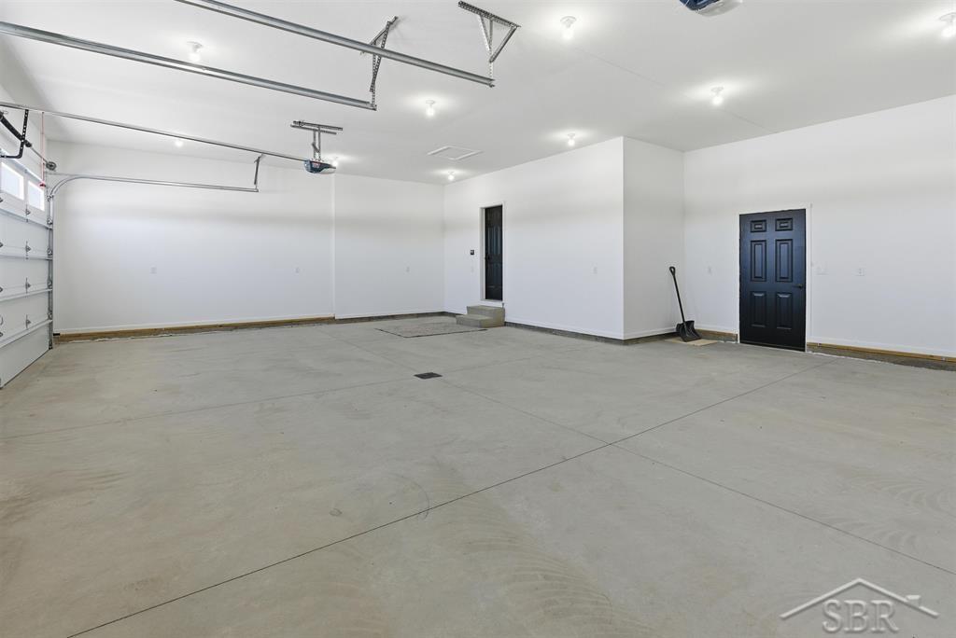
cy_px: 319
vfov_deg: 73.8
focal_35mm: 16
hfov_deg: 96.7
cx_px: 478
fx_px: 425
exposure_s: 1/60
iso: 100
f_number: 10
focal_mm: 16
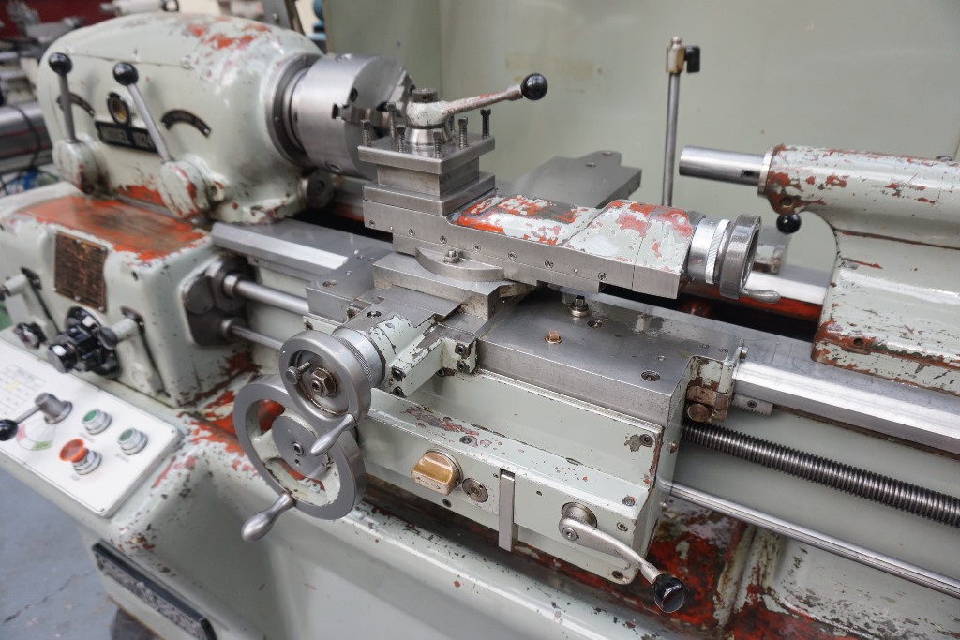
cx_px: 480
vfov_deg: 53.1
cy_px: 320
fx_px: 640
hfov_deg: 73.7
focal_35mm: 24
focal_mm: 16
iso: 500
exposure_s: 1/60
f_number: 4
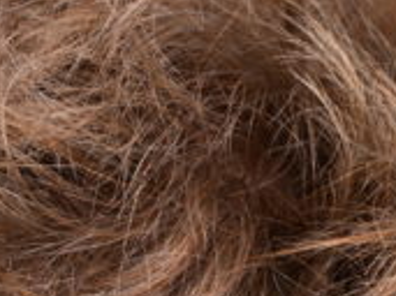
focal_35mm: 2299
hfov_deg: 0.9
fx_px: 26282
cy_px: 711
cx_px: -350
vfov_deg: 0.6
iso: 500
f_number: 5.6
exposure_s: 1/800
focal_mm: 400
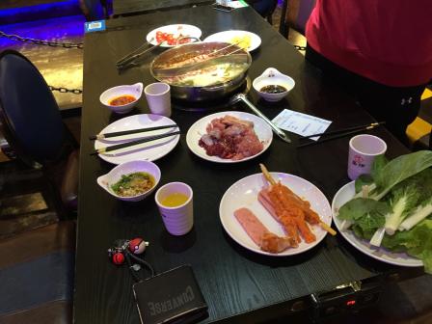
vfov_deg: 48.2
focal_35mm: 29
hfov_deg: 61.7
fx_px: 362
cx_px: 216
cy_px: 162
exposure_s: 1/33
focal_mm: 4.15
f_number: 2.2
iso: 160
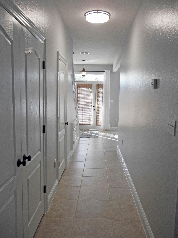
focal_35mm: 30
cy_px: 119
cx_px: 89
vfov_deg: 60.0
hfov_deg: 46.8
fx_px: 206
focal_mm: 5.4
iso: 208
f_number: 3.5
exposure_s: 1/60
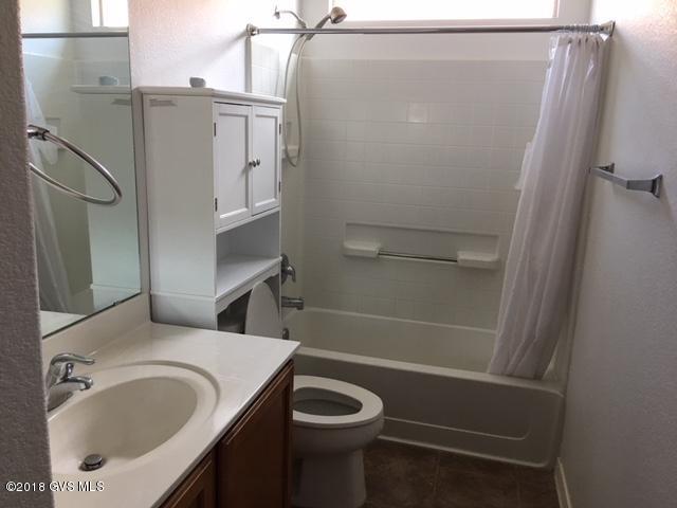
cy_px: 254
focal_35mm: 29
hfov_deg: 61.7
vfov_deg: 48.2
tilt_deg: -10.6
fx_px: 567
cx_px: 338
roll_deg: -2.4
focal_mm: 4.15
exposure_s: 1/15
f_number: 2.2
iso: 32
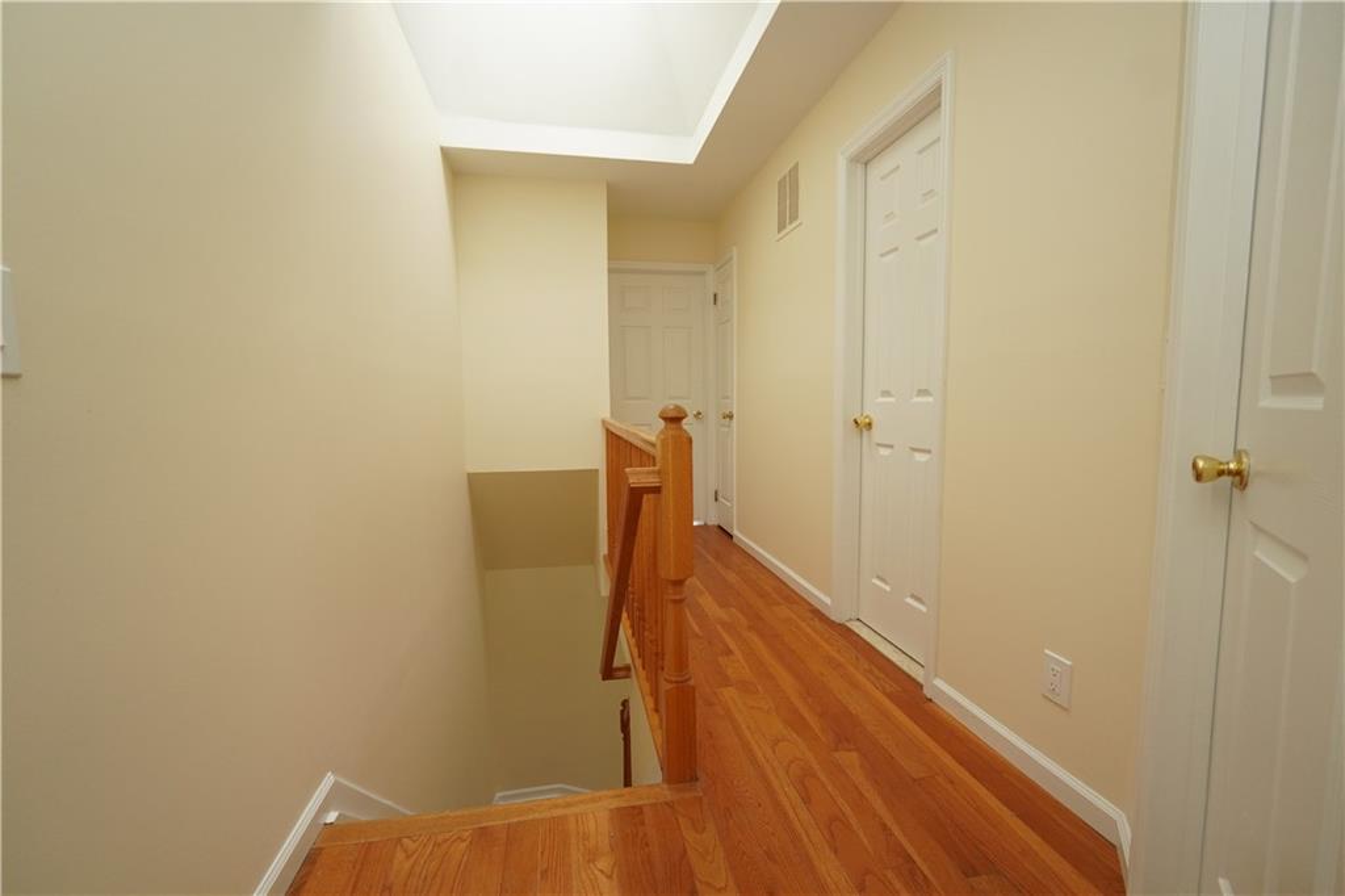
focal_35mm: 16
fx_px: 588
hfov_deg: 97.6
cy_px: 448
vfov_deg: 74.6
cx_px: 672
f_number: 4.5
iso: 640
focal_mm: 10.5
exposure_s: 1/125
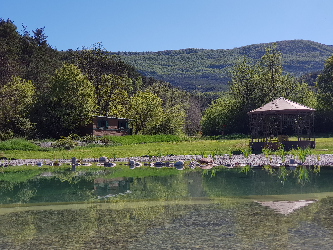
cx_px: 166
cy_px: 125
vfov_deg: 28.0
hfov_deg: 36.8
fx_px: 500
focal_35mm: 52
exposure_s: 1/734
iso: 25
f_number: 2.4
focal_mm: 6
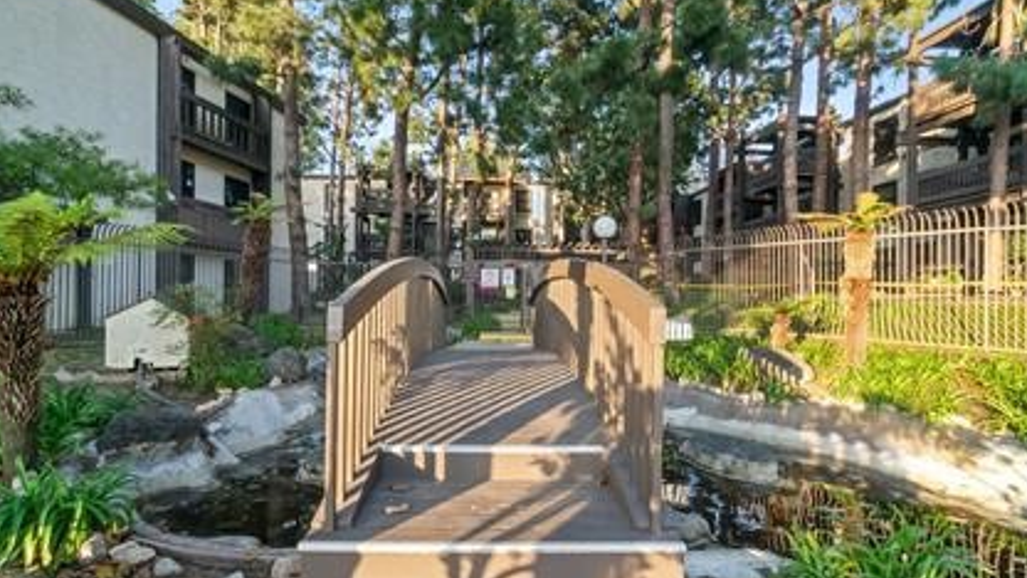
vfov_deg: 63.9
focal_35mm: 17
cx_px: 494
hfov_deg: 95.9
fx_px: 463
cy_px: 299
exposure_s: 1/100
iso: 3200
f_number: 14
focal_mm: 10
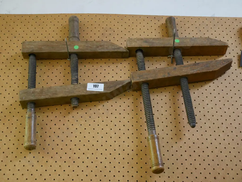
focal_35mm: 64
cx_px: 121
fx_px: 448
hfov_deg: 30.3
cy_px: 91
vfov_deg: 22.9
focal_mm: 32
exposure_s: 1/8
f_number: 5.6
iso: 3200
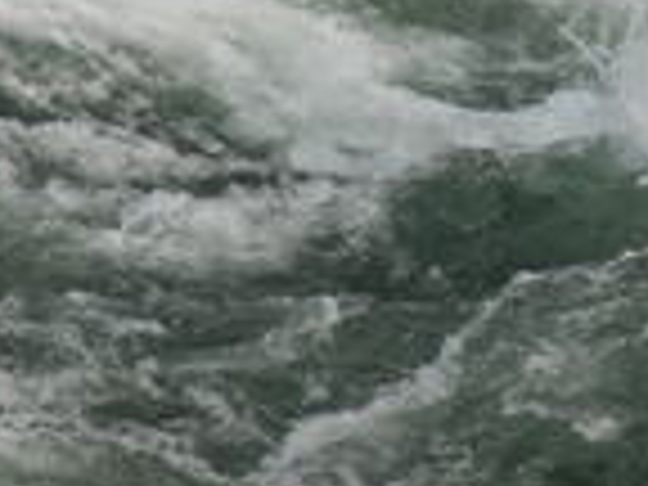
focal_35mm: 603
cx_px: -274
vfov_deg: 2.5
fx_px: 11282
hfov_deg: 3.3
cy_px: -659
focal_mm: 75
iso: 200
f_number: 5.3
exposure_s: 1/250
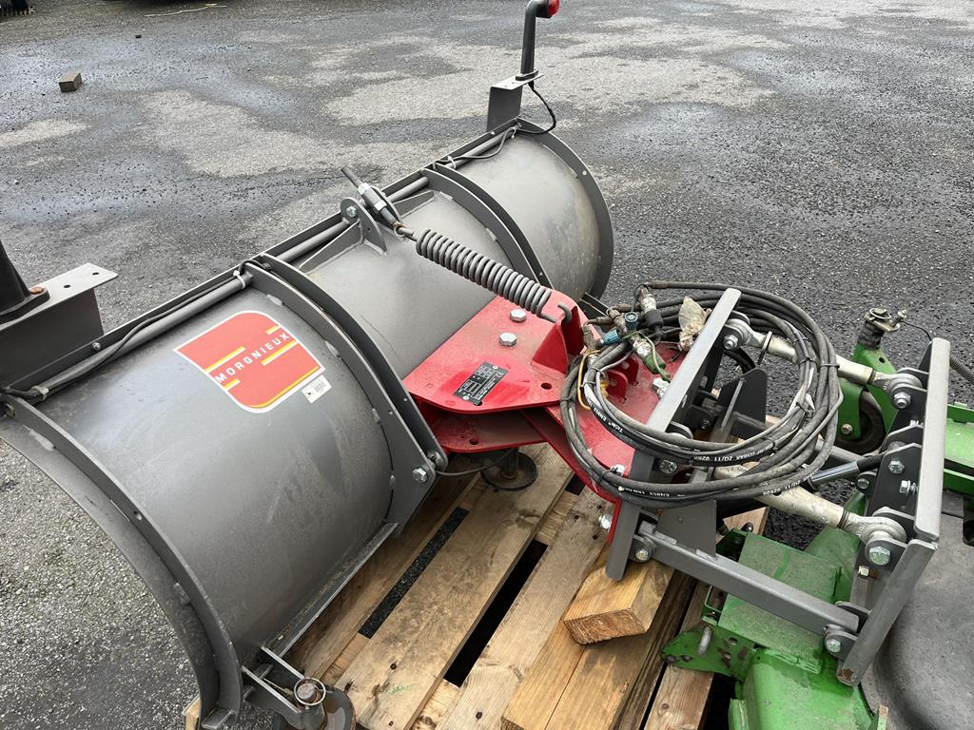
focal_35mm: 26
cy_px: 365
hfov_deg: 67.3
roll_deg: -1.4
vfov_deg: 53.1
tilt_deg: -35.7
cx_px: 487
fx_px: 732
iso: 50
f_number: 1.6
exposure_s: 1/409
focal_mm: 5.1
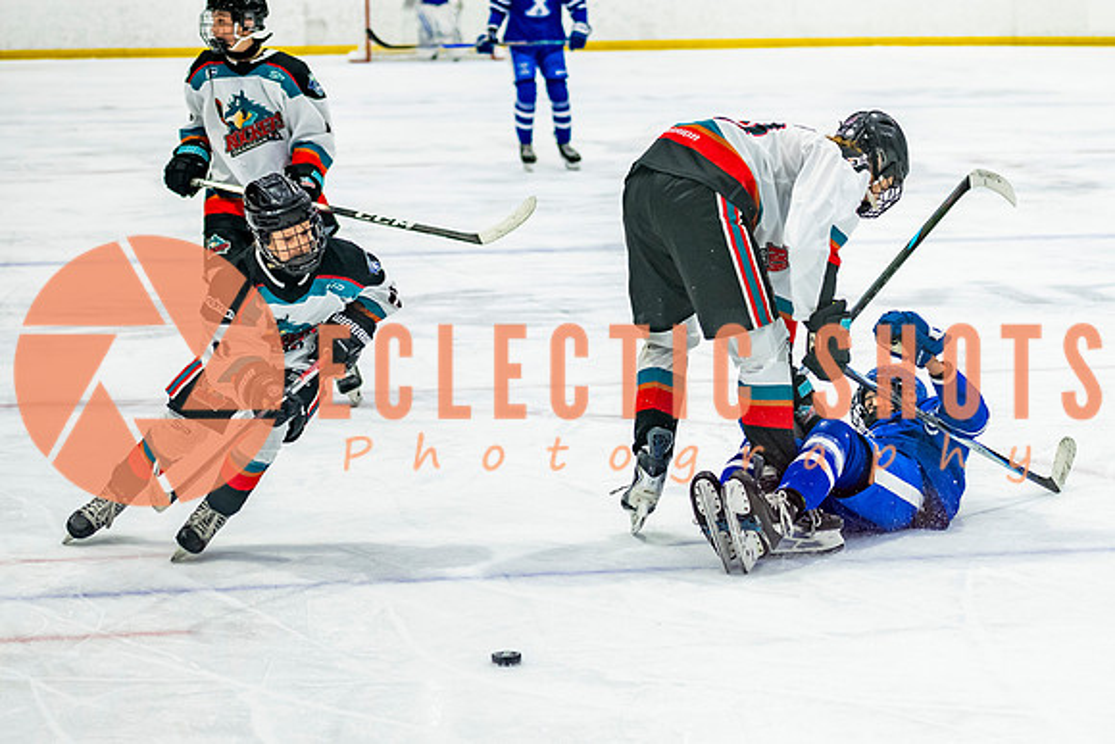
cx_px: 869
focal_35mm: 117
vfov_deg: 11.8
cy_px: 438
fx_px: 3613
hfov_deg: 17.4
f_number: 3.2
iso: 1600
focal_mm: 70
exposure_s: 1/800
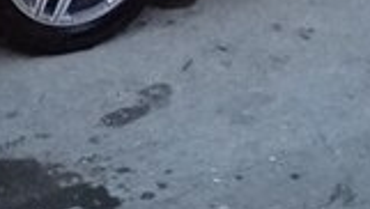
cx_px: 182
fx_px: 1139
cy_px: -240
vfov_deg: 9.6
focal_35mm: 116
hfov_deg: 18.4
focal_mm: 3.81
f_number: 2.2
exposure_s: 1/13
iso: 6400
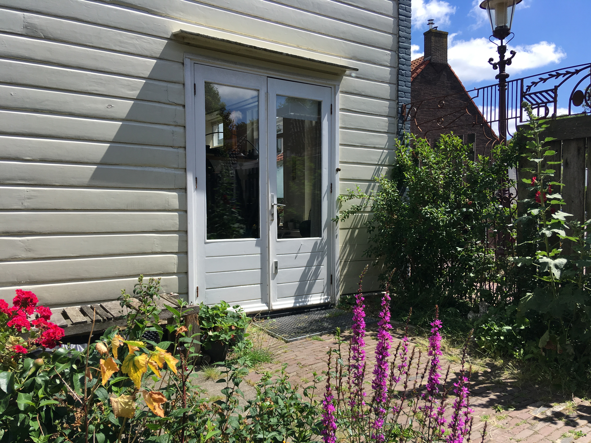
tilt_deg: -2.2
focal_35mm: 29
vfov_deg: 48.2
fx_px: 495
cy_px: 222
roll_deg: -0.8
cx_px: 296
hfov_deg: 61.7
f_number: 2.2
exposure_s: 1/1282
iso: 25
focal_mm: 4.15
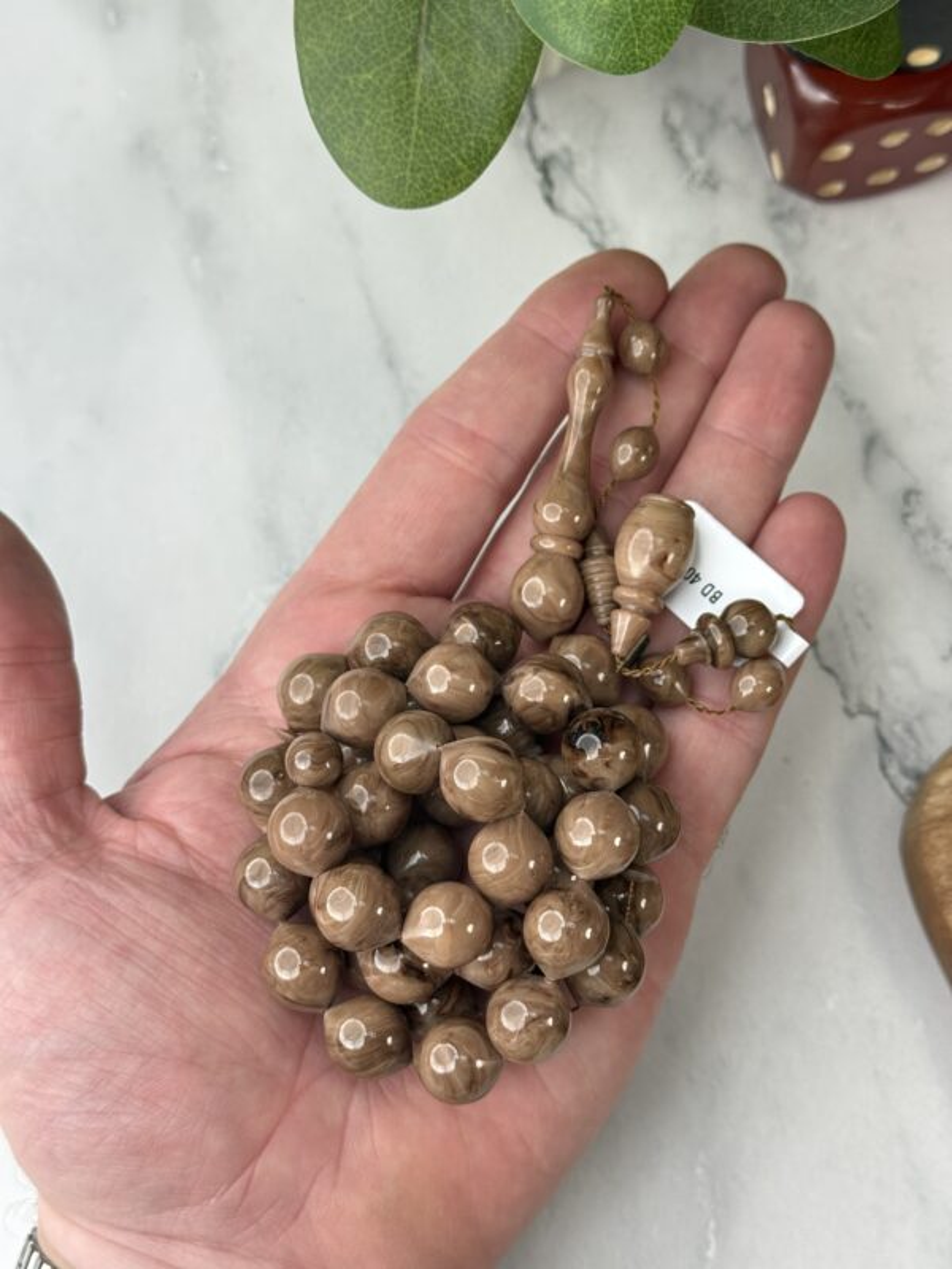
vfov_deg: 39.7
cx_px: 476
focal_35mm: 48
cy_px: 634
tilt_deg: -77.3
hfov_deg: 30.3
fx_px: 1760
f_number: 1.78
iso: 64
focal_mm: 6.76
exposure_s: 1/121
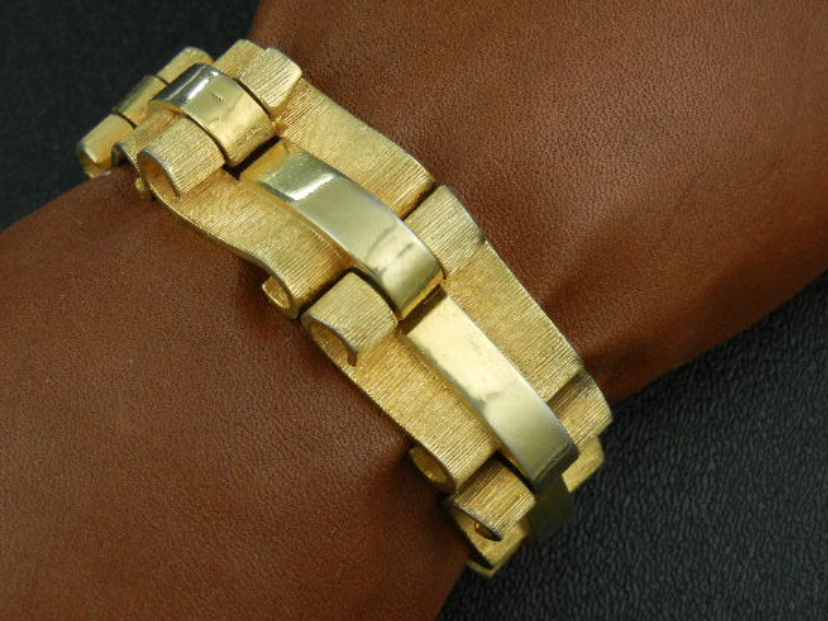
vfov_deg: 18.7
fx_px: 1889
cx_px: 392
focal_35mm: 79
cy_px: 298
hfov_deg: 24.7
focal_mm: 12.2
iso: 400
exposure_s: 1/16.8
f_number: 4.1
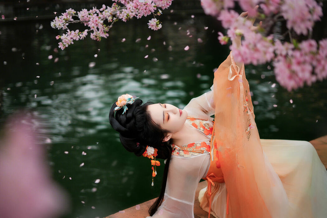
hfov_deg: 39.6
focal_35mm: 50
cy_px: 109
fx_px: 454
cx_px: 164
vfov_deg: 27.0
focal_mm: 50
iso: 100
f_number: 1.8
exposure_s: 1/320
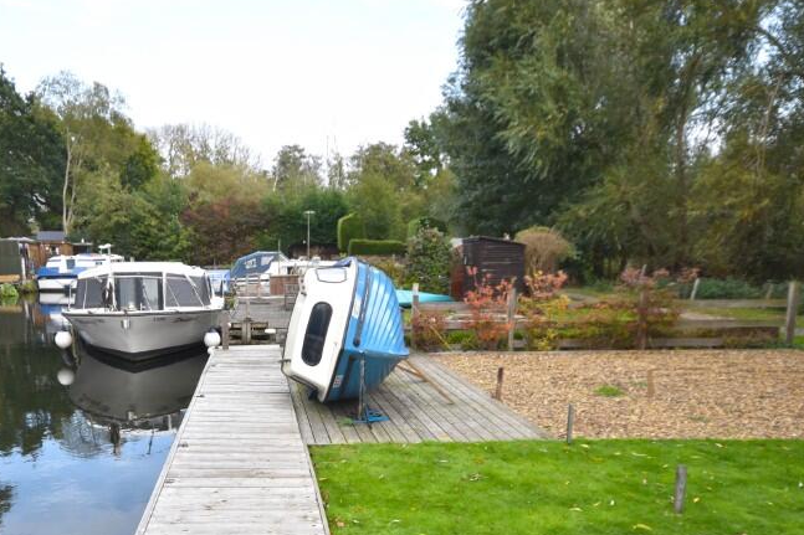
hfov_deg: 59.3
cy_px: 389
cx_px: 268
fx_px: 687
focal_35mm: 31
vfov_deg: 41.5
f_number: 5.6
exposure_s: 1/125
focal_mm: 13
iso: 200
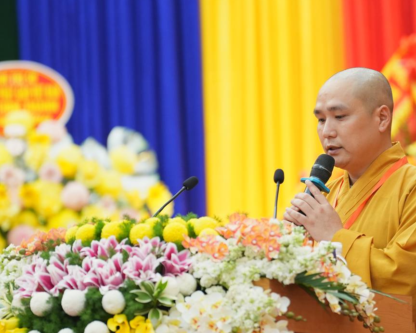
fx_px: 4813
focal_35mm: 391
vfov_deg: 4.0
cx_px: 281
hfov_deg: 4.9
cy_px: 175
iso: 2000
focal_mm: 200
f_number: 3.2
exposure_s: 1/125
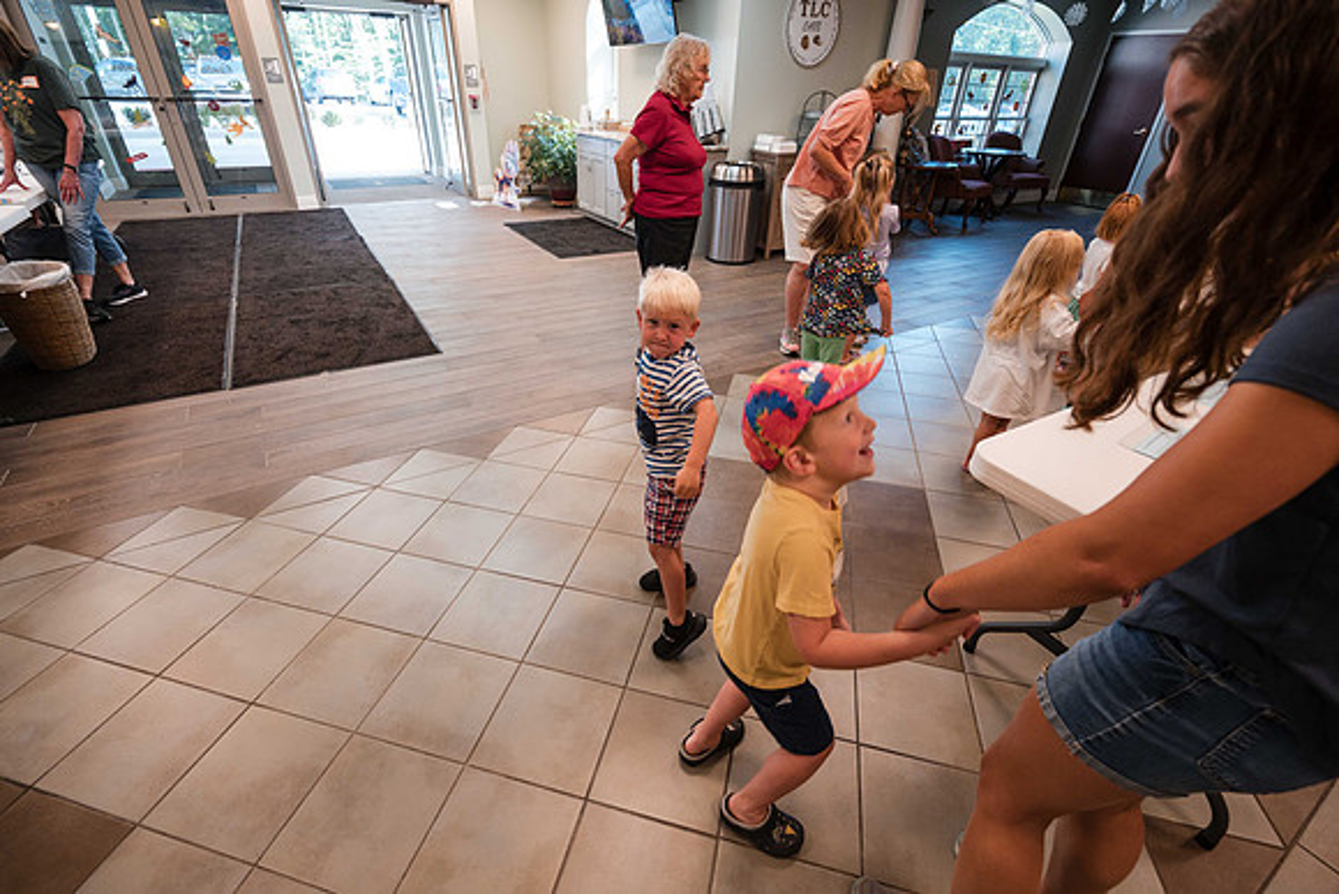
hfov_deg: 97.5
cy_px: 442
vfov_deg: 74.6
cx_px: 655
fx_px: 586
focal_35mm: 16
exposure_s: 1/125
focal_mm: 14
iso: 720
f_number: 4
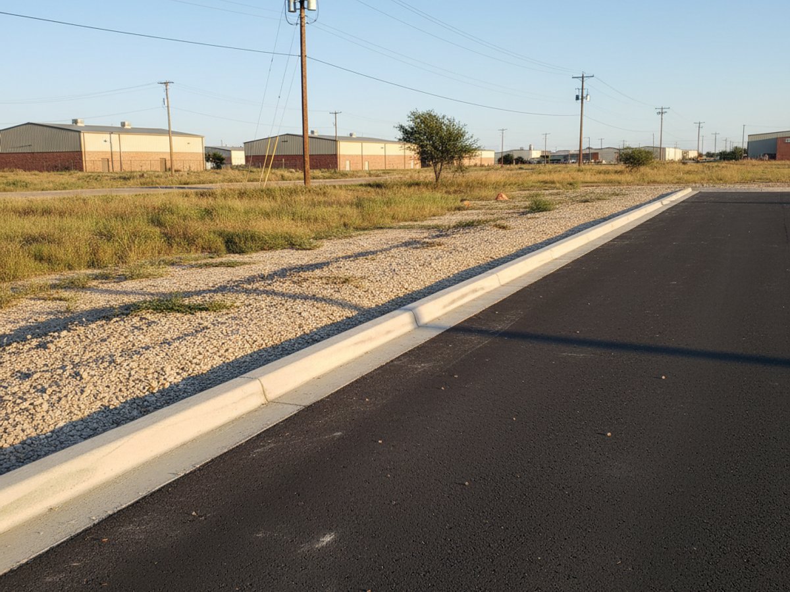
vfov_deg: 56.8
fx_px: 548
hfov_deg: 71.6
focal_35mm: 24
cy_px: 296
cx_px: 395
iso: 410
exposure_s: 1/1585
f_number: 1.78
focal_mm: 6.8
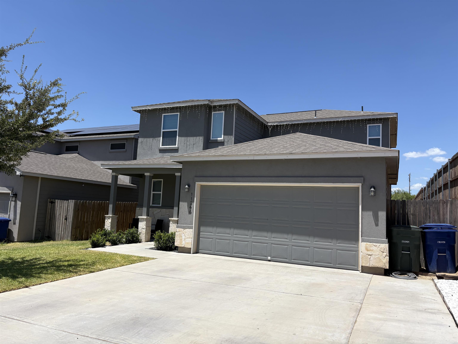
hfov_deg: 67.3
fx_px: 344
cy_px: 172
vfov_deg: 53.1
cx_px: 229
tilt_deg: +6.2
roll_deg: -2.4
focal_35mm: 26
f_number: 1.6
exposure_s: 1/4950
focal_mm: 5.96
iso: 50
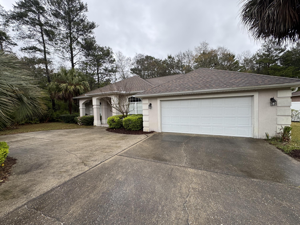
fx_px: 121
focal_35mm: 14
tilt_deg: -1.1
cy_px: 112
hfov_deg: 102.1
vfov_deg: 85.7
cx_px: 150
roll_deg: +1.8
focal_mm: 2.22
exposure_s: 1/208
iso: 40
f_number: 2.2
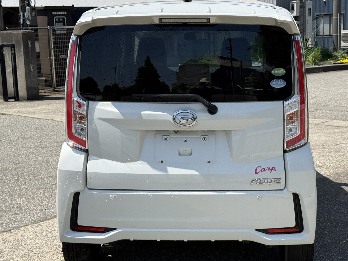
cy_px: 124
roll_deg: +2.4
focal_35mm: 63
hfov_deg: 30.7
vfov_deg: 23.3
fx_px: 633
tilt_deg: -7.8
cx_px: 191
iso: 80
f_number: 1.78
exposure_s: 1/6024
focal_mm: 6.76
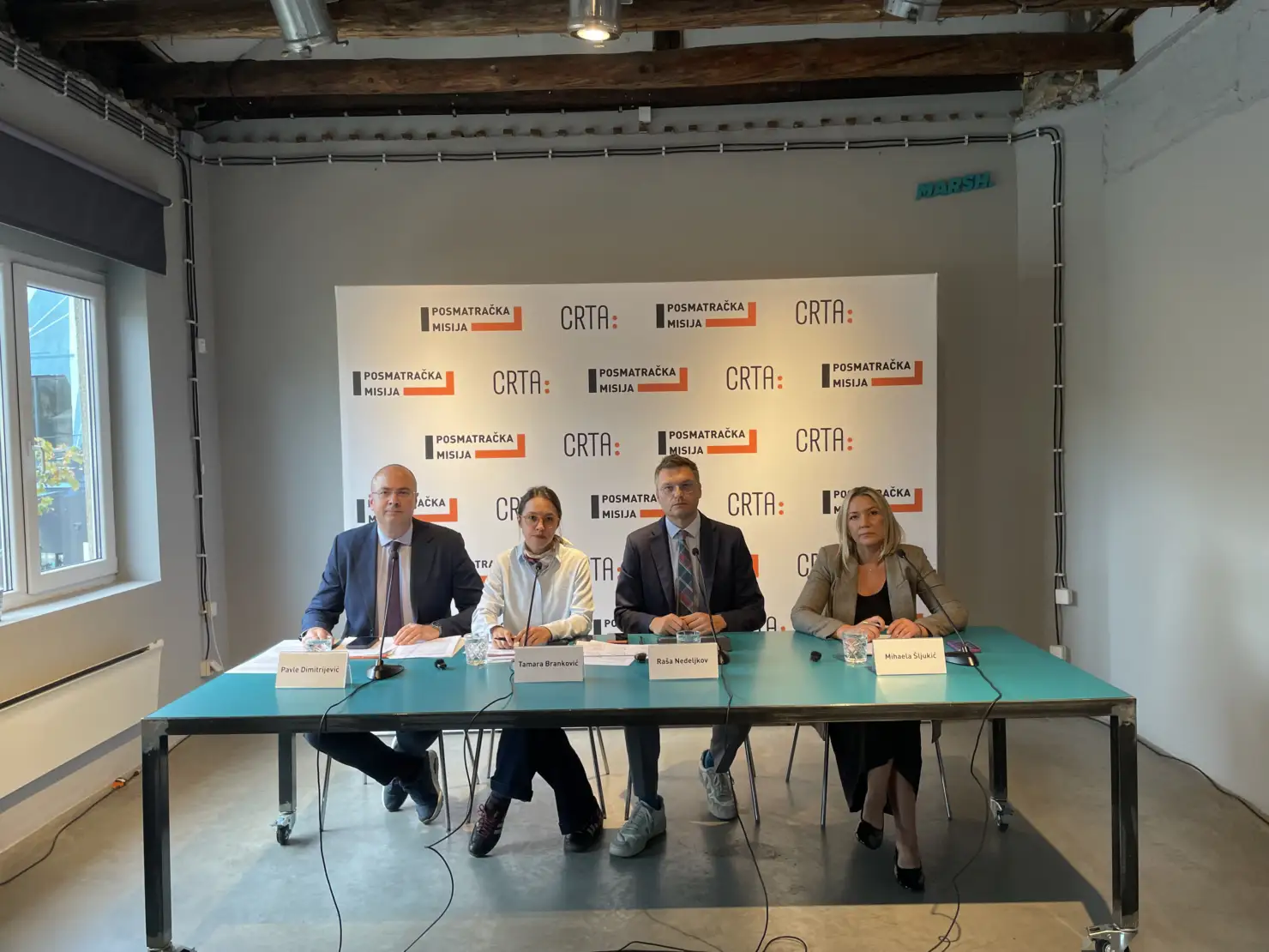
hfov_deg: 67.3
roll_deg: +1.4
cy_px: 476
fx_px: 953
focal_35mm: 26
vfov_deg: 53.1
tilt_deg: -2.4
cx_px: 634
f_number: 1.6
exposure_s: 1/100
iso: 80
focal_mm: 4.2
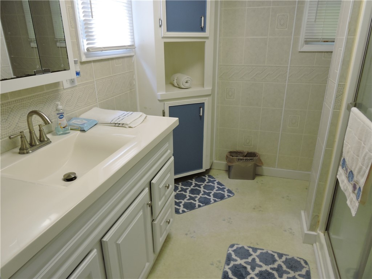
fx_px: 258
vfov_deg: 56.8
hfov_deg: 71.6
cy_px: 140
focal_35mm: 24
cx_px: 186
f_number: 3.3
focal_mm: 4.3
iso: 180
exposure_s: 1/30
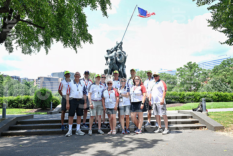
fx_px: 184
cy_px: 78
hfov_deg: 64.5
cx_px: 116
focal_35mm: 28
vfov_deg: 45.7
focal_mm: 28.5
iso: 500
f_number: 9
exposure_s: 1/250
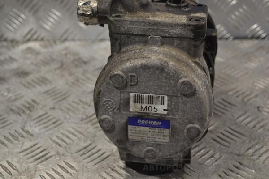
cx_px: 134
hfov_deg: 33.4
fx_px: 448
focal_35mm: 60
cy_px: 90
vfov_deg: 22.6
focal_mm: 40
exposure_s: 1/100
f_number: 5.3
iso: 400
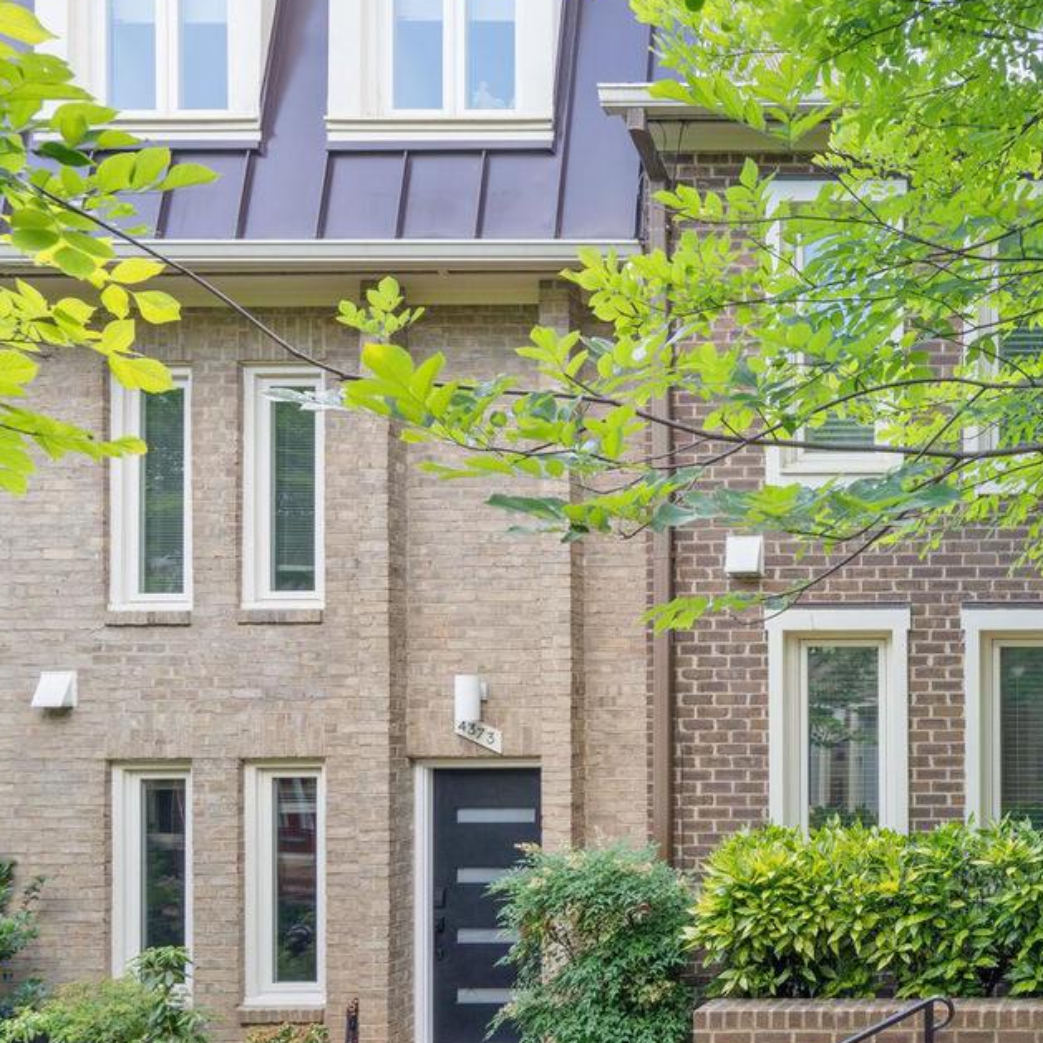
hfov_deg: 39.9
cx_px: 1101
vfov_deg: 46.5
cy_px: 691
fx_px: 1193
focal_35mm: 35
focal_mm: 18
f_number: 8
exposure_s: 1/40
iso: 200
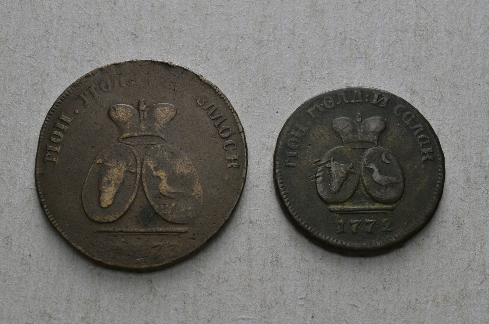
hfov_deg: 24.7
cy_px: 162
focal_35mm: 82
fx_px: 1118
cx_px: 244
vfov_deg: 16.5
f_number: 14
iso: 400
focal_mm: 55
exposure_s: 1/200
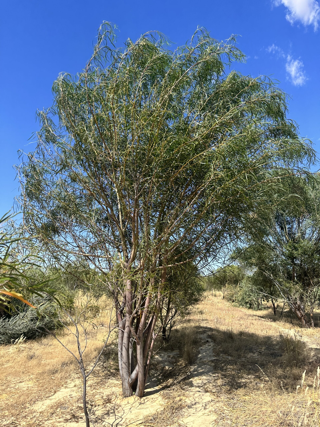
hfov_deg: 56.8
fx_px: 296
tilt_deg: +13.1
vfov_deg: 71.6
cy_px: 214
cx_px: 160
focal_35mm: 24
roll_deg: +1.8
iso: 80
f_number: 1.78
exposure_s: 1/3155
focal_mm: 6.86
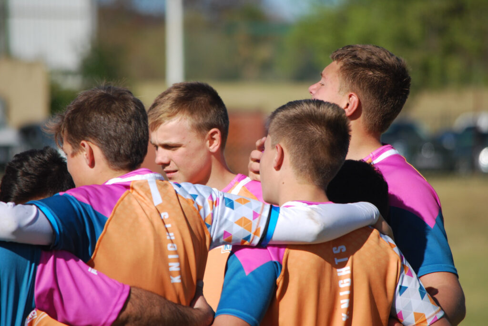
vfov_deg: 4.2
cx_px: 244
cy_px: 163
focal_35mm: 330
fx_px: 4478
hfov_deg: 6.2
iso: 200
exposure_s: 1/1000
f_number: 5.3
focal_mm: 220
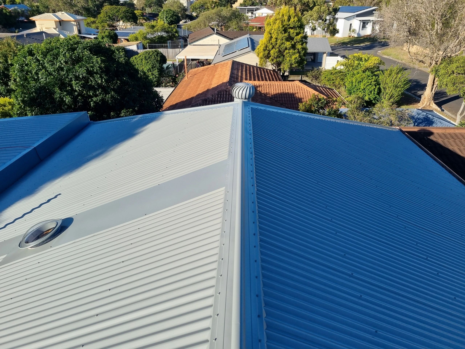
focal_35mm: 26
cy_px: 174
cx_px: 232
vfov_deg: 53.1
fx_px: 349
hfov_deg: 67.3
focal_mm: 5.4
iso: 50
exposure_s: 1/1796
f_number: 1.8
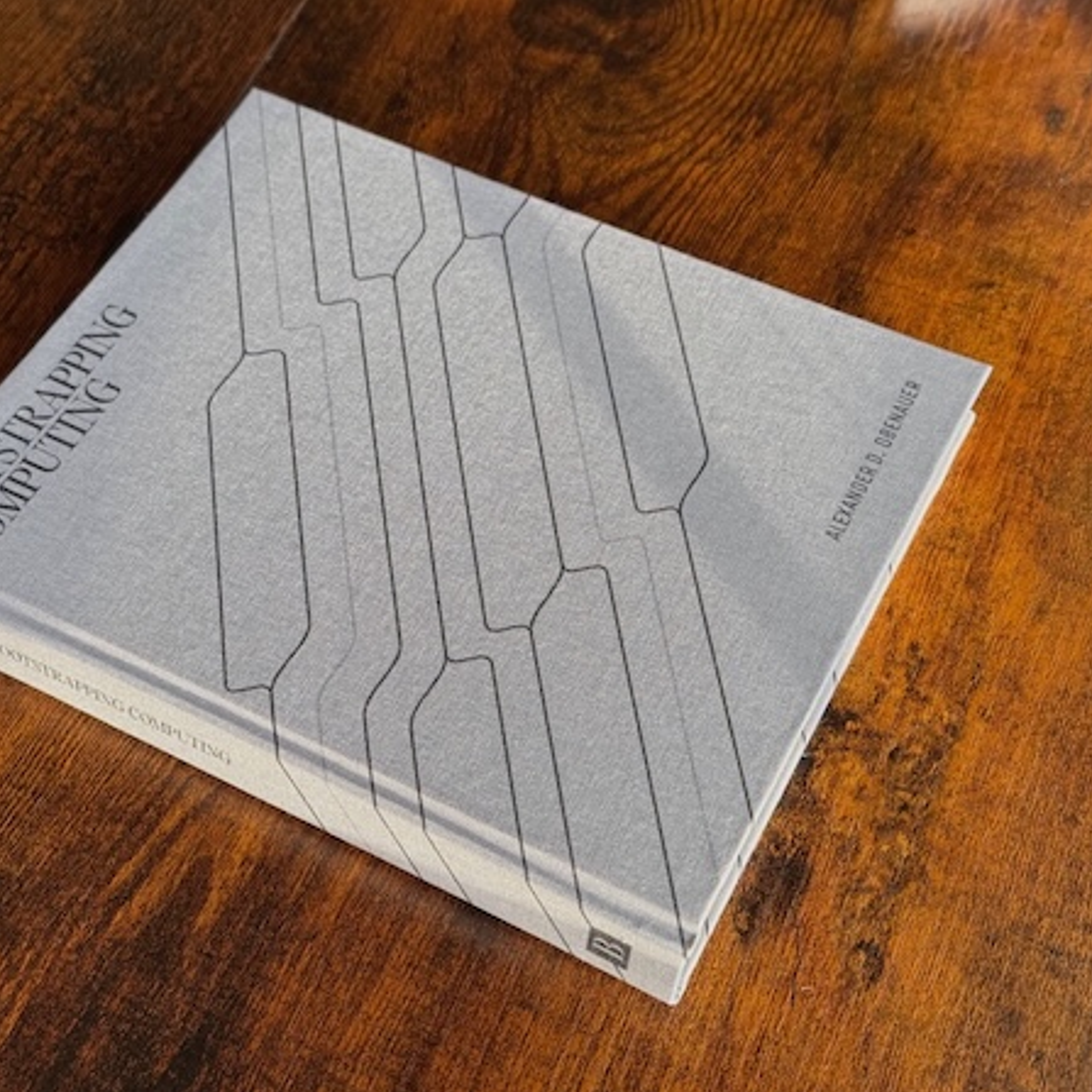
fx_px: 2034
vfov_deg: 30.0
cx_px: 415
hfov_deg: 29.9
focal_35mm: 57
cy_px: 545
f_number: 1.78
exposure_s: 1/121
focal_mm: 6.76
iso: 80
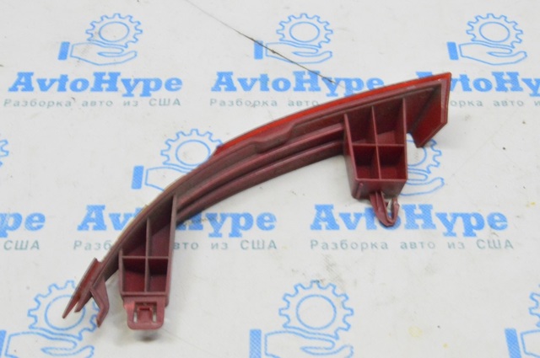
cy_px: 179
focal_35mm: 52
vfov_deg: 25.7
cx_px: 270
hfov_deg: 37.9
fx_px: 786
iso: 6400
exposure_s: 1/20
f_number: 20
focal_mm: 35
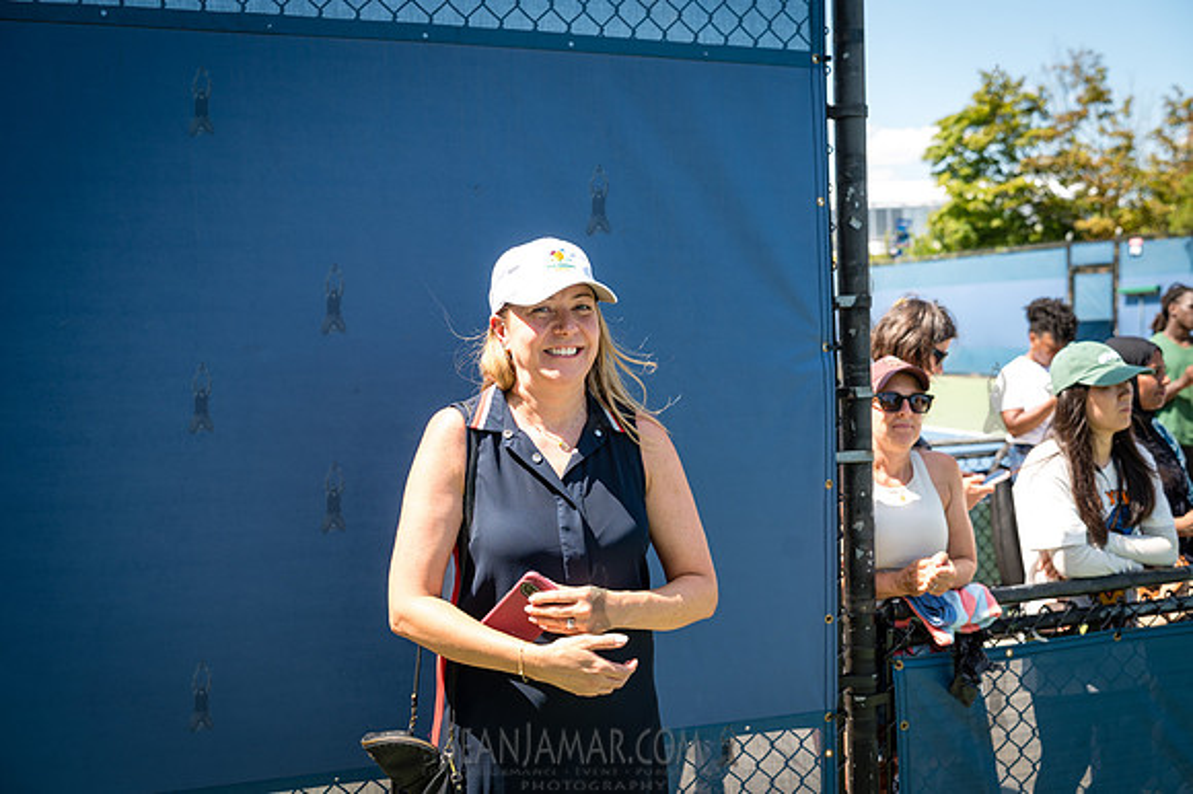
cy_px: 397
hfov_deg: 50.7
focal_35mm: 38
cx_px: 596
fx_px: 1259
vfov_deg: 35.0
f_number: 4
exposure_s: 1/400
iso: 100
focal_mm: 38
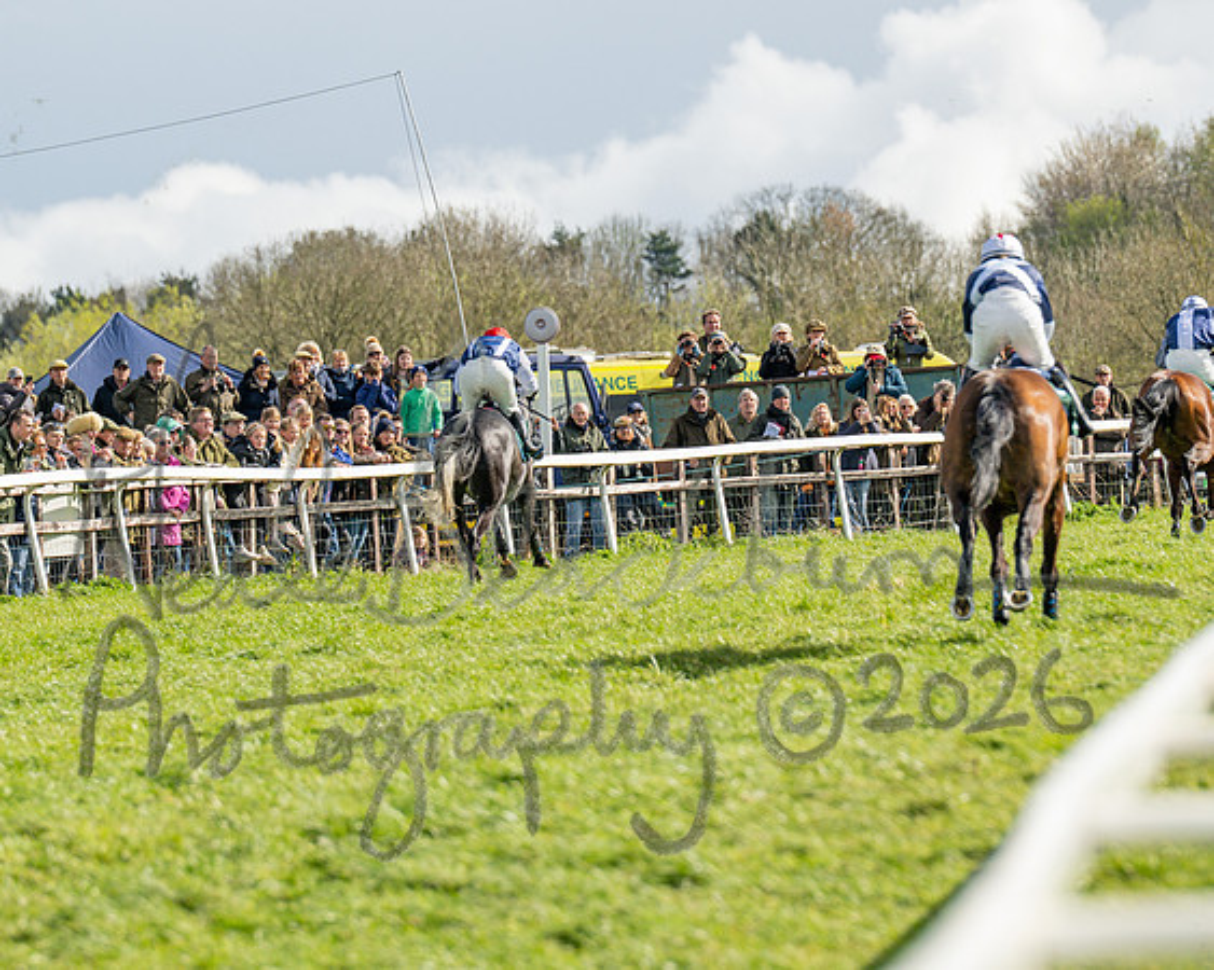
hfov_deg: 5.7
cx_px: 611
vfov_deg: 4.6
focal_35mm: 338
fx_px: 12140
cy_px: 485
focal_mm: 200
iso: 250
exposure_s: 1/1600
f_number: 4.5
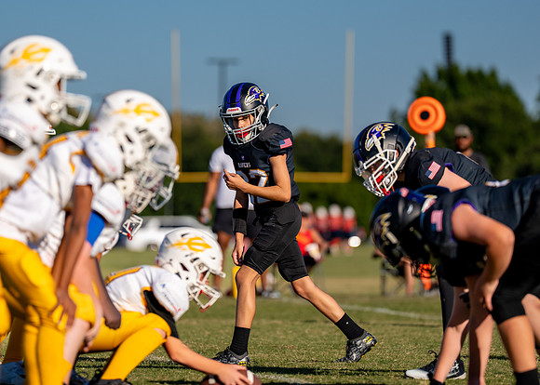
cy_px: 176
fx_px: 4685
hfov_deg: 6.6
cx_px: 263
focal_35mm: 306
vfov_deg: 4.7
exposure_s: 1/4000
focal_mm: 200
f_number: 2.8
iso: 160
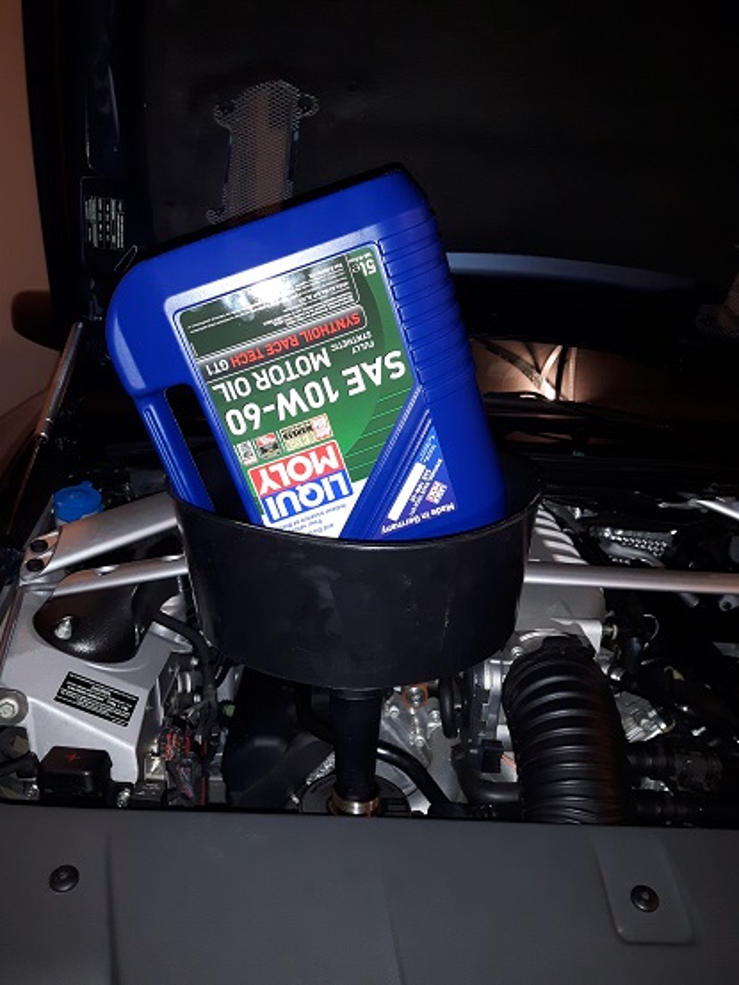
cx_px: 370
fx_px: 882
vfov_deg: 58.3
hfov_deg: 45.5
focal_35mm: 31
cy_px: 492
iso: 200
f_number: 1.9
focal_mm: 3.7
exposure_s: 1/33
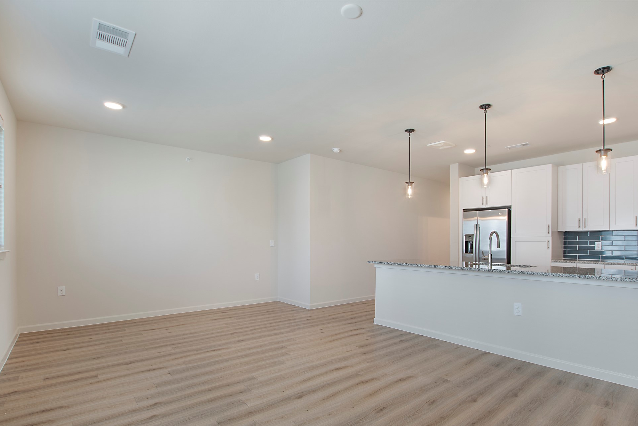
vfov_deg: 70.1
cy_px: 241
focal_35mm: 17
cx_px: 350
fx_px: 301
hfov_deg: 93.0
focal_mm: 10
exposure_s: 1/40
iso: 100
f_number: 5.6
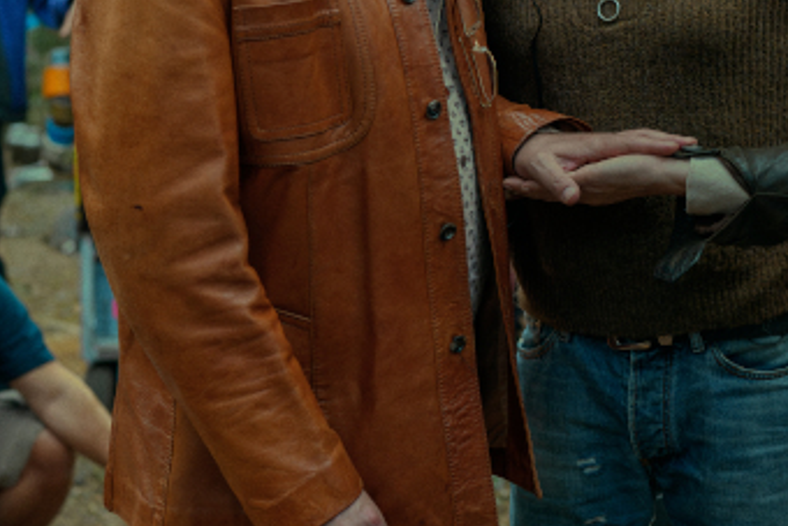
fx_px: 2255
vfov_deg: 13.2
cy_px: 29
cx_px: 642
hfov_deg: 19.6
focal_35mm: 103
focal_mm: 35
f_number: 2.2
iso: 640
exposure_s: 1/2000
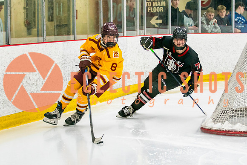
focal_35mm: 132
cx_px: 118
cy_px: 81
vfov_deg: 10.4
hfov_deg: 15.5
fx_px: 906
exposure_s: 1/640
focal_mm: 70
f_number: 2.8
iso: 1600
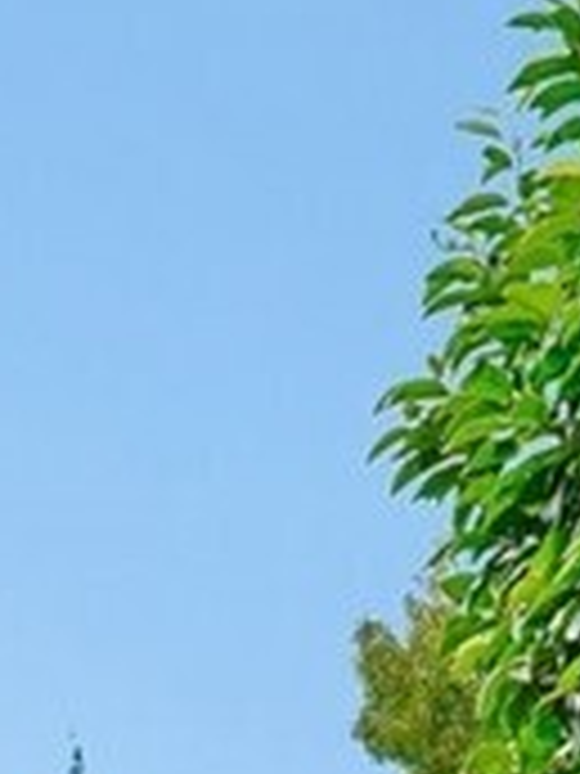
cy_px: 1514
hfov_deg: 9.2
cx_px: 232
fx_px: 3597
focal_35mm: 161
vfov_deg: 11.2
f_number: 8
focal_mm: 17
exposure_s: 1/125
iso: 320
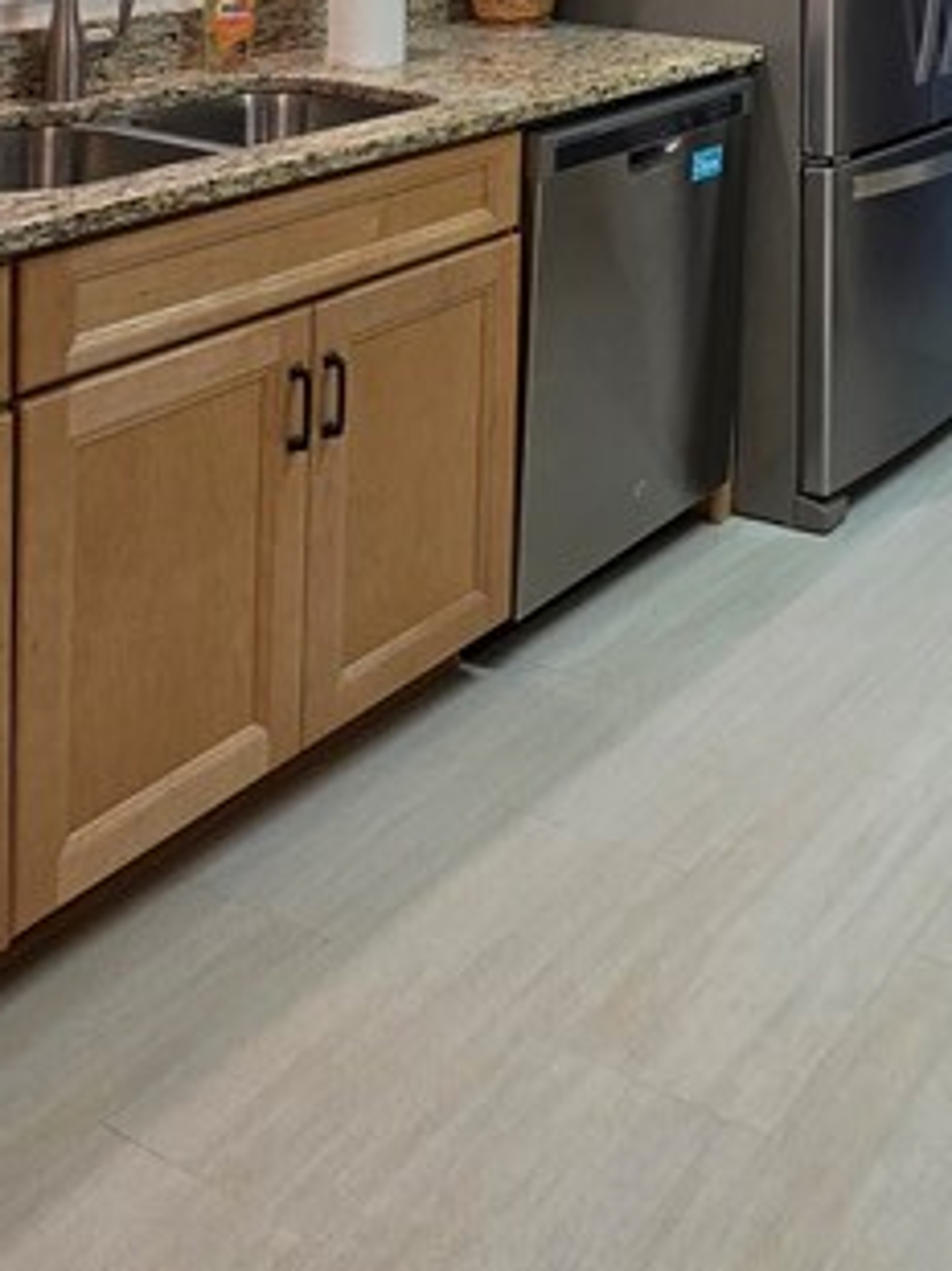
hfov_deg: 31.4
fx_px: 1579
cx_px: 919
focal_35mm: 43
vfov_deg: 35.6
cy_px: -209
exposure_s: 1/120
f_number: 1.9
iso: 200
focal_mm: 2.2
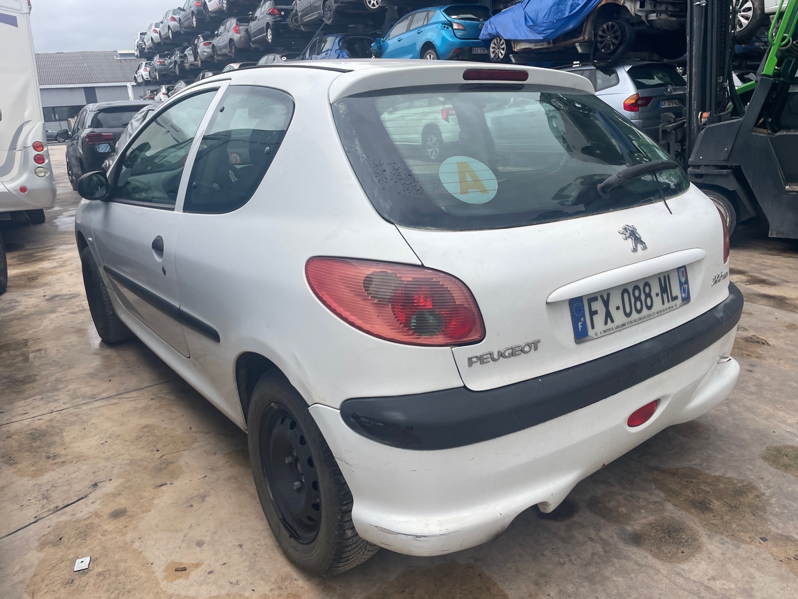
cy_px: 300
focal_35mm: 26
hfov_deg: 67.3
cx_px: 399
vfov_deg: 53.1
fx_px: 599
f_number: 1.6
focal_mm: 4.2
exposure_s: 1/812
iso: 32
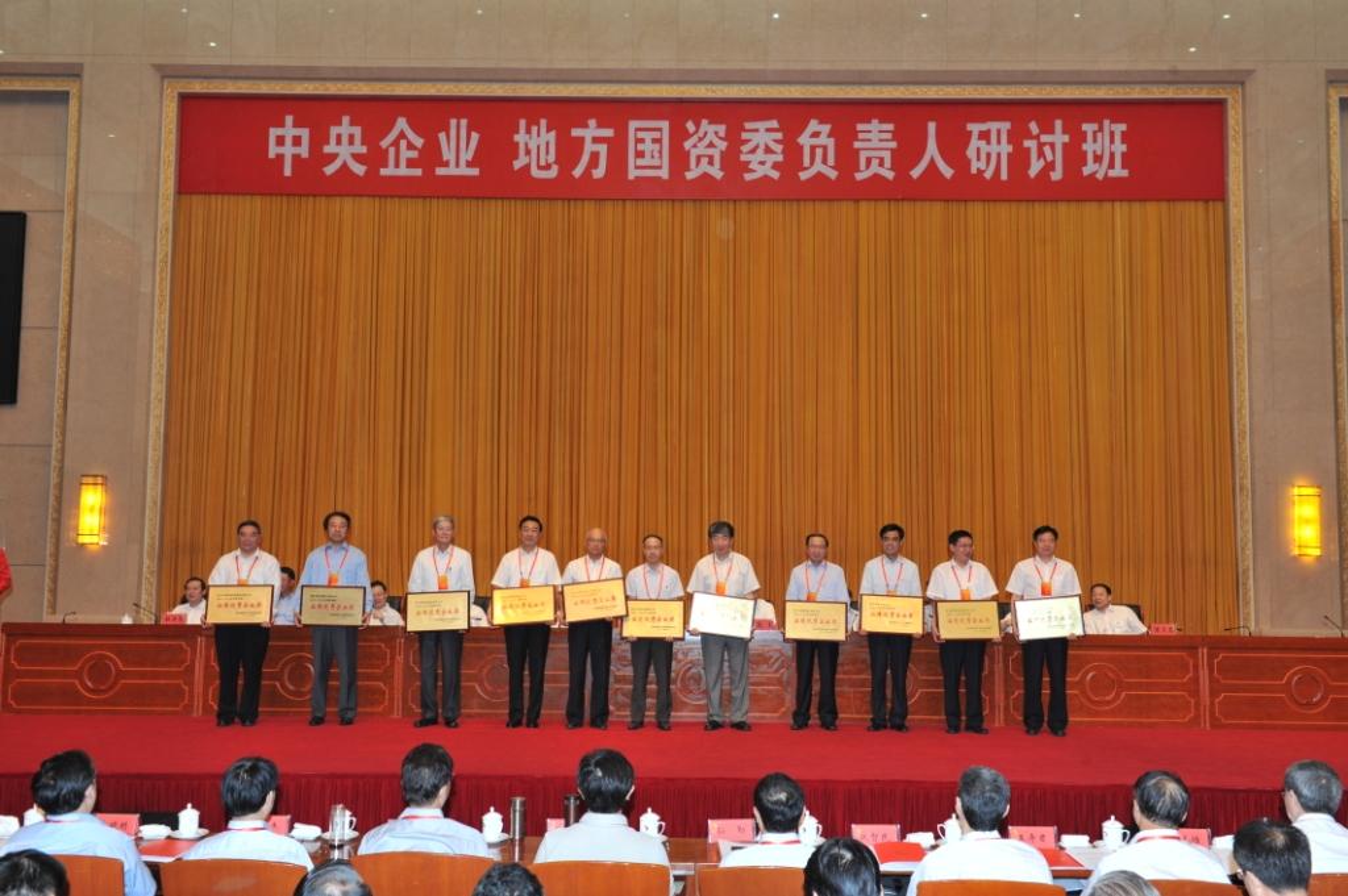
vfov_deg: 37.8
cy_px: 448
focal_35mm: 35
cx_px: 674
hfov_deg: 54.5
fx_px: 1309
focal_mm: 35
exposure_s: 1/60
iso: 1600
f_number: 8
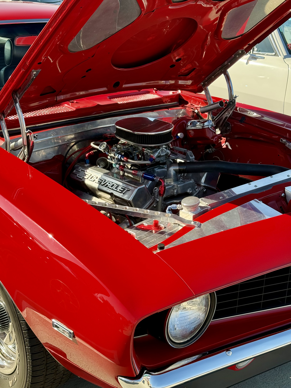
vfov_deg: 39.7
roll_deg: -1.8
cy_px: 194
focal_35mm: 48
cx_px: 146
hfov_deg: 30.3
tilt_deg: -20.8
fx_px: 538
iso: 64
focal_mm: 6.76
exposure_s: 1/570
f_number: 1.78
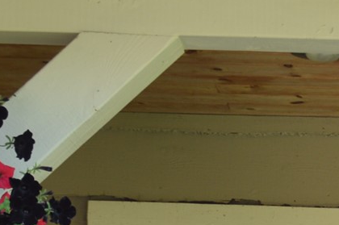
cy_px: 463
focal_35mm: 171
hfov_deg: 11.7
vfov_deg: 7.6
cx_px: 435
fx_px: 1608
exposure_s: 1/60
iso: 100
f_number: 3.8
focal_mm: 22
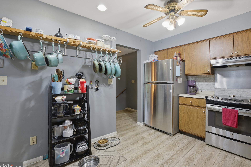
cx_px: 128
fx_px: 105
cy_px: 82
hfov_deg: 100.4
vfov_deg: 77.3
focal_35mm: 15
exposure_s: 1/3.33
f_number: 8
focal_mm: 14
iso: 200
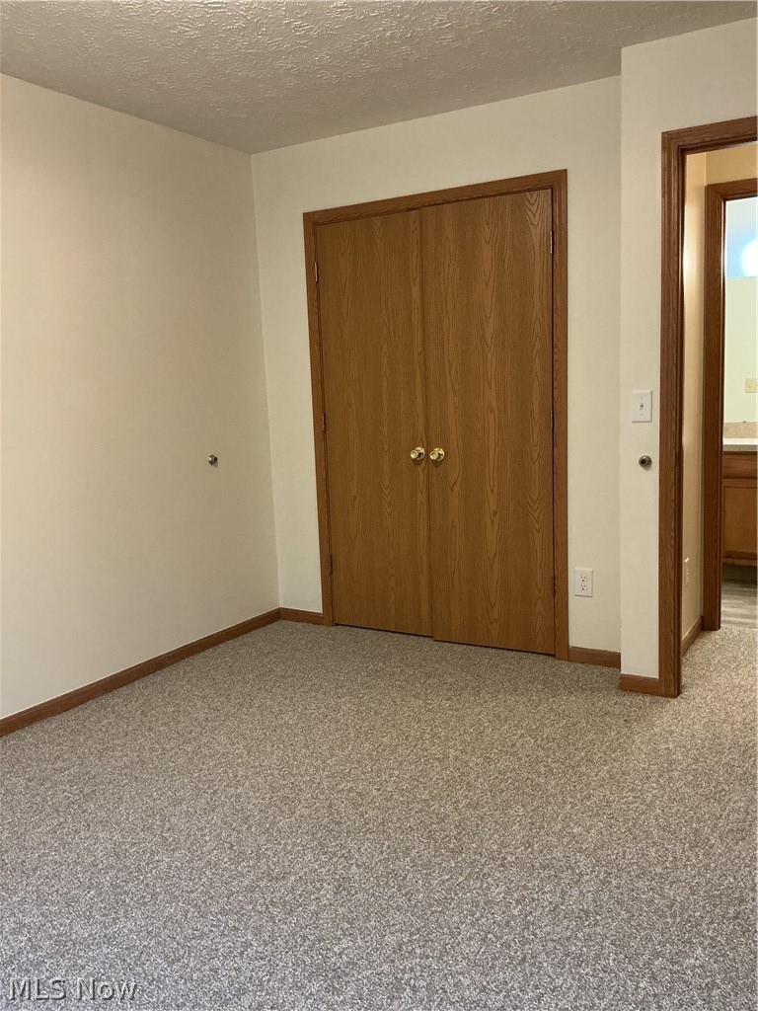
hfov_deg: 48.2
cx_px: 379
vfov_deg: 61.7
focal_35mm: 29
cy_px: 506
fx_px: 847
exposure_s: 1/60
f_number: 1.8
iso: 160
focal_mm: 3
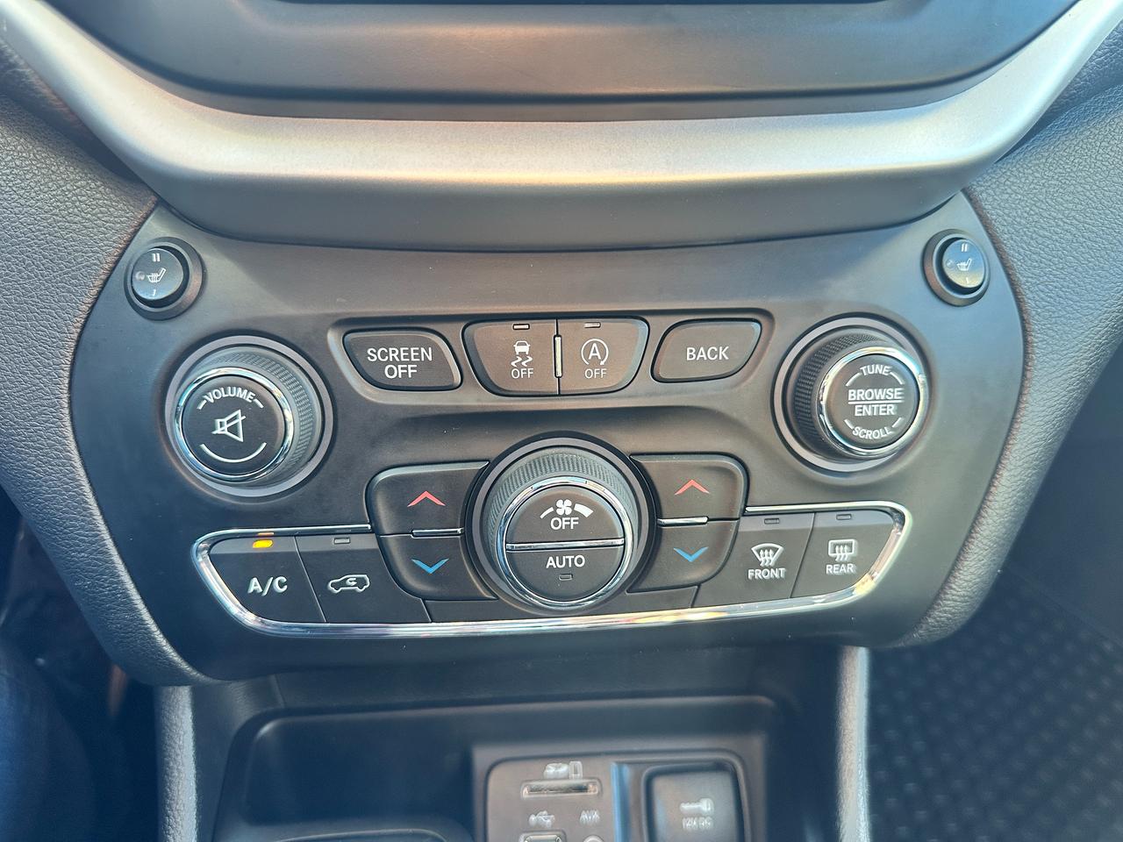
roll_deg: -0.8
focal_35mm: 24
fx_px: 779
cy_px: 421
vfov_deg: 56.8
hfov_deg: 71.6
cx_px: 562
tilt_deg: -28.8
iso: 250
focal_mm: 6.86
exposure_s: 1/75
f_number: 1.78
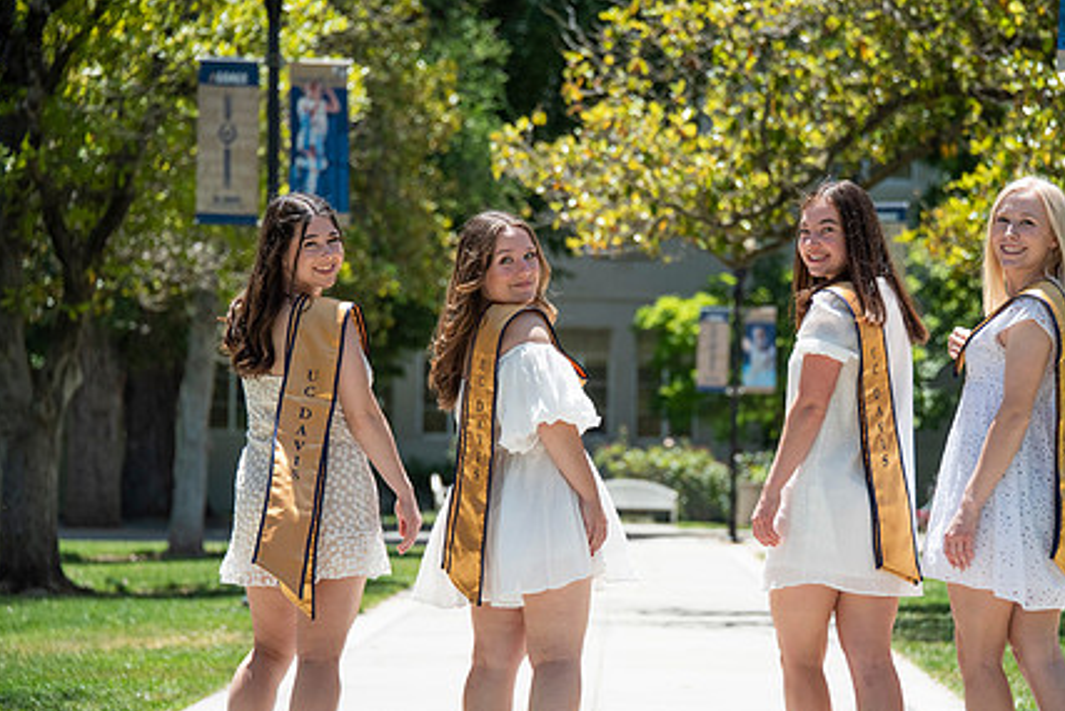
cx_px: 711
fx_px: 5830
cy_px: 453
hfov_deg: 10.4
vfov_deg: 7.0
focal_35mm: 197
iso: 500
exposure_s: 1/2000
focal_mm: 145
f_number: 5.6
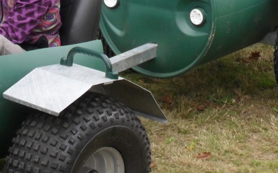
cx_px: 214
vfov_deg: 7.8
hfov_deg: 12.6
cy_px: -77
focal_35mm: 165
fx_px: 1250
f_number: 3.9
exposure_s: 1/90
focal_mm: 8.7
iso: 100
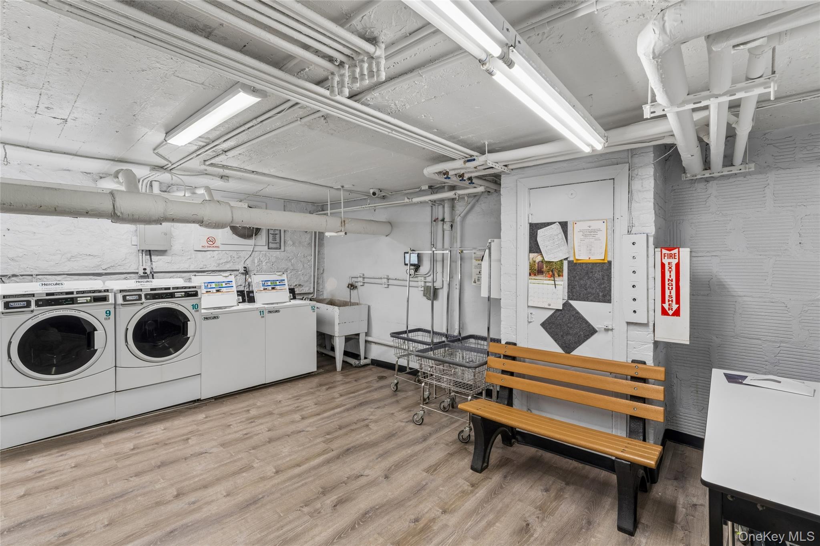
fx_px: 355
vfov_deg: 75.1
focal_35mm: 16
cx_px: 410
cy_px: 273
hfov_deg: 98.2
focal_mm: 15.6
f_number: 13
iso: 400
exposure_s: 1/6
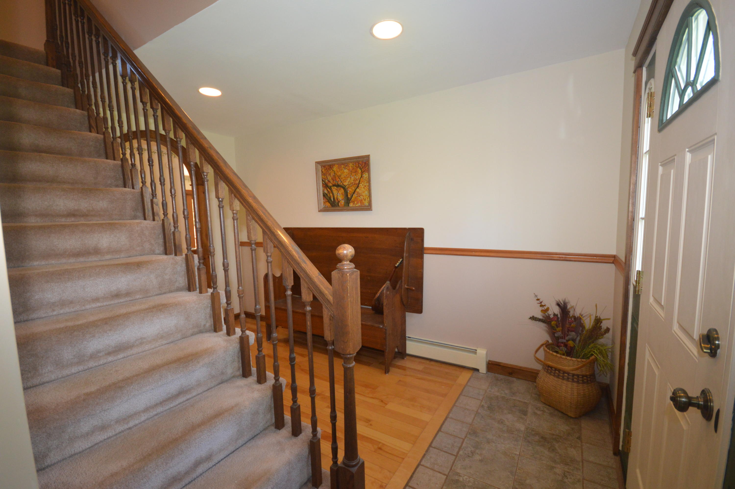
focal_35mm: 15
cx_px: 368
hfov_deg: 100.4
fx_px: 306
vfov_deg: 77.2
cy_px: 244
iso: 1100
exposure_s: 1/60
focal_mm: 10
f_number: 4
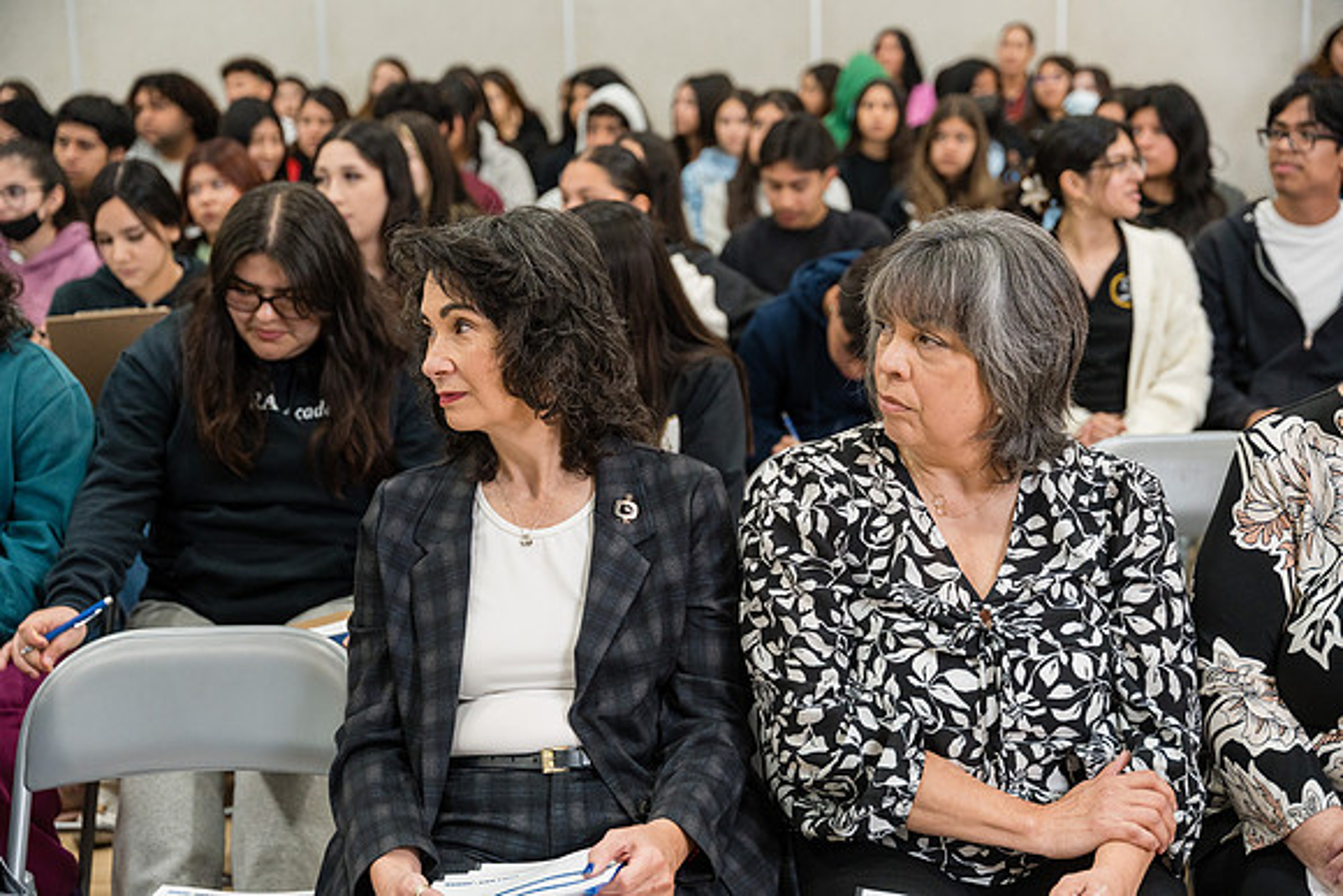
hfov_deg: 38.0
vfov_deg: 25.9
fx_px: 1951
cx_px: 672
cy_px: 448
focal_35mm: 52
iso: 1600
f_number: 2.8
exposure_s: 1/250
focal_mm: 52.3
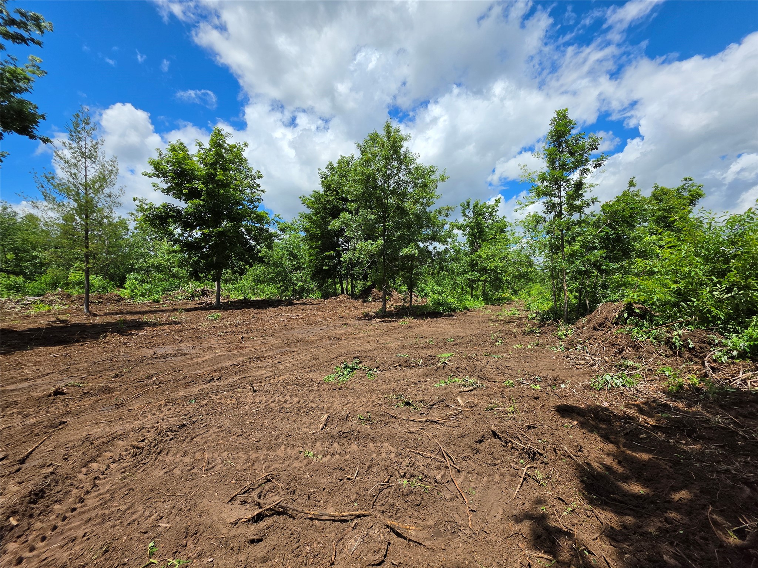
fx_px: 285
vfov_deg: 89.9
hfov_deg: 106.2
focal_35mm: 13
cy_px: 284
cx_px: 379
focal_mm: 2.2
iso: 32
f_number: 1.9
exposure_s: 1/2737
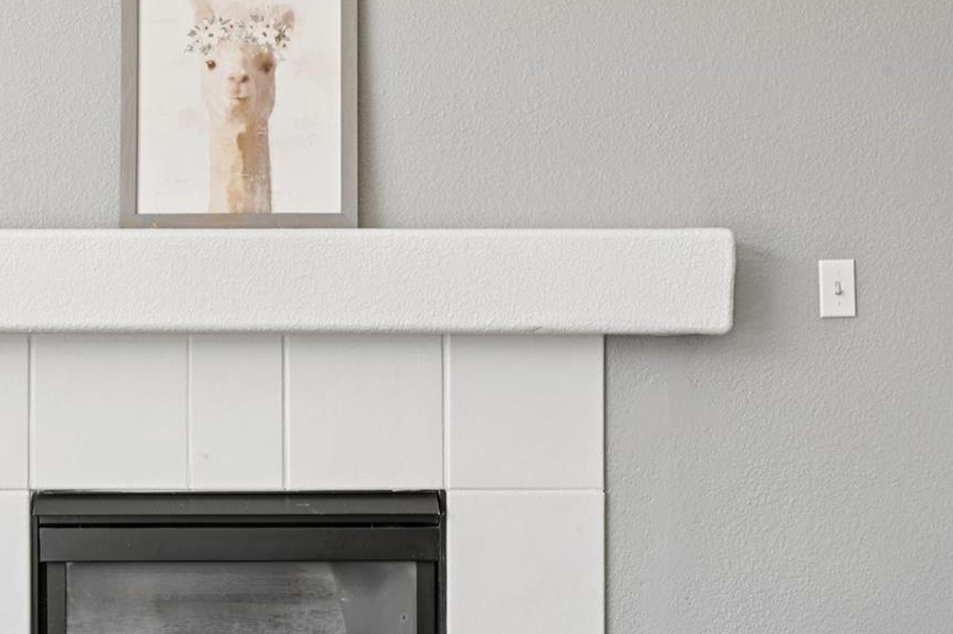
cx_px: 230
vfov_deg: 24.6
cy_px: 361
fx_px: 1455
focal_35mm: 55
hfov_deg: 35.4
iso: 400
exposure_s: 1/15
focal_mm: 30
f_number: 11
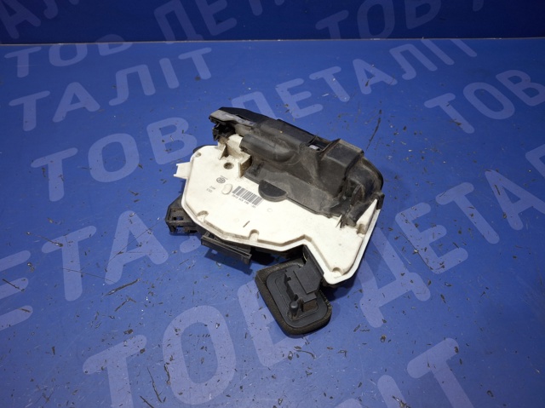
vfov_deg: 54.8
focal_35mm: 25
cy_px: 204
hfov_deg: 69.4
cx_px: 272
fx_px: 393
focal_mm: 4.69
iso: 125
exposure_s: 1/50
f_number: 1.8
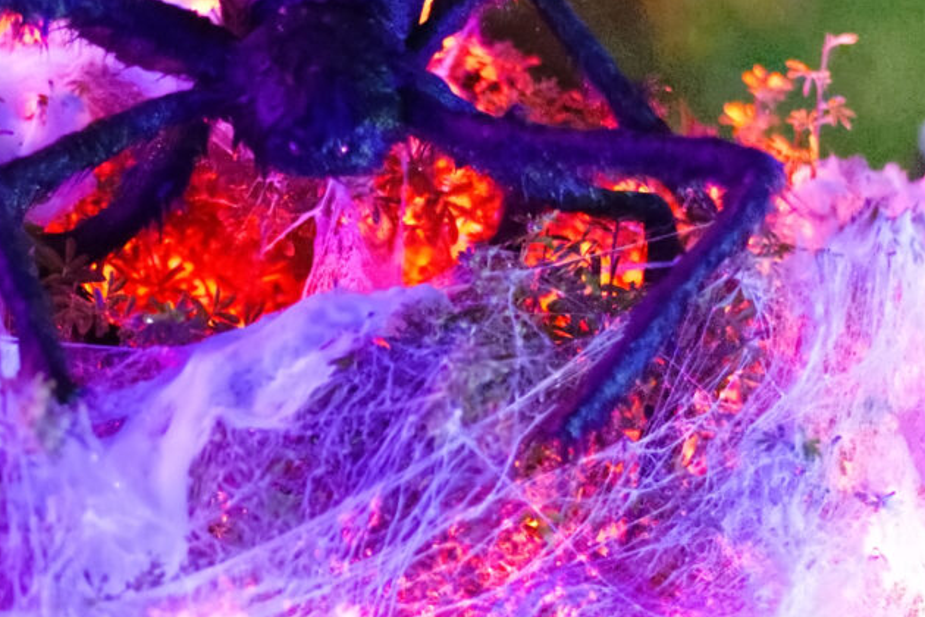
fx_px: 3134
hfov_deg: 16.7
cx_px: 260
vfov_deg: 11.2
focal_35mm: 122
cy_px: 253
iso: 64000
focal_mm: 50
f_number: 1.8
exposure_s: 1/100
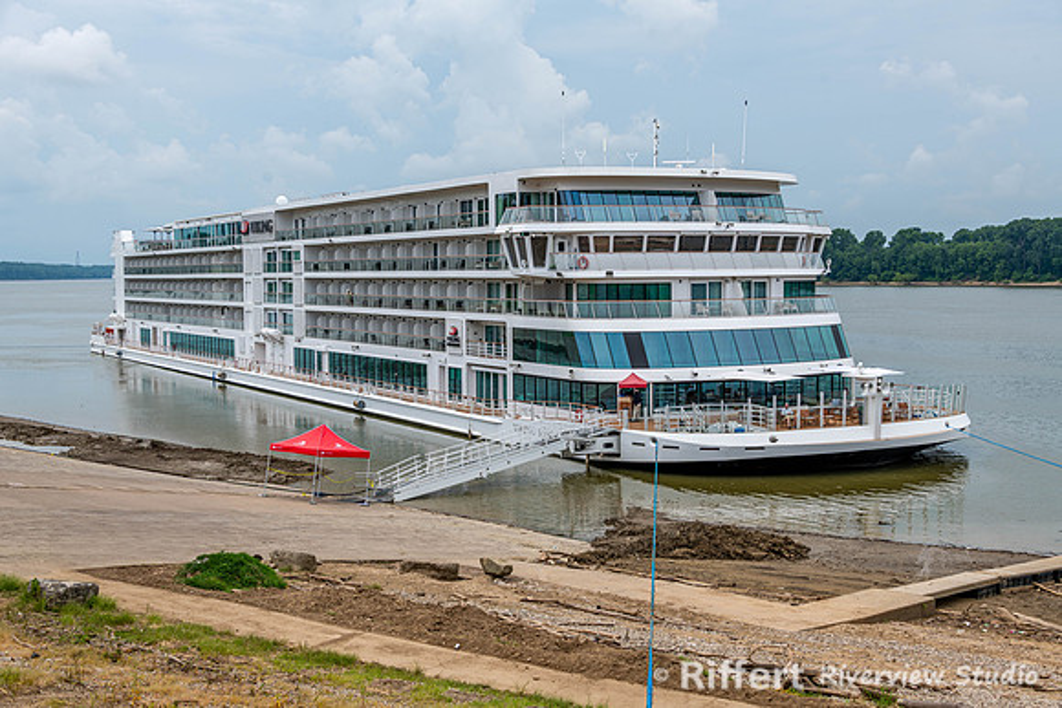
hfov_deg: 43.6
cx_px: 531
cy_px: 354
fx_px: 1328
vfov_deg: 29.9
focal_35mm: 45
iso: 64
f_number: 8
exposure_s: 1/160
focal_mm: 45
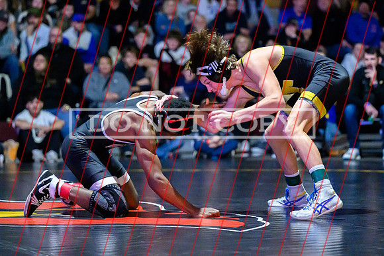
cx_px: 195
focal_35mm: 129
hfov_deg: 15.9
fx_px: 1376
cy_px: 116
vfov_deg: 10.6
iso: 20000
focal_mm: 102
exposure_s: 1/640
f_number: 2.8
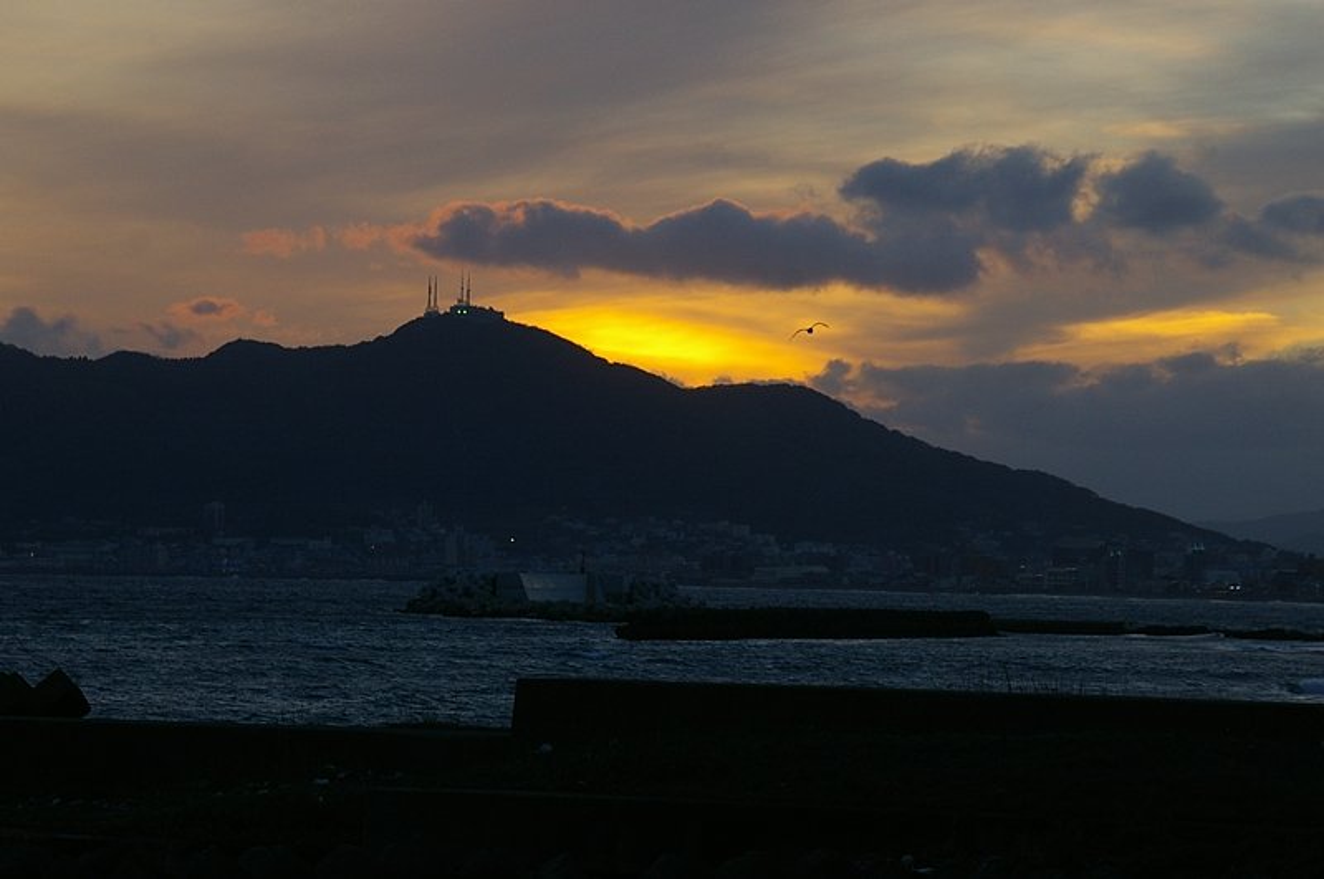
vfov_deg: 9.1
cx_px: 662
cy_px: 440
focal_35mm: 150
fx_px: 5509
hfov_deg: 13.7
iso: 400
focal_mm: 100
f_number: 8
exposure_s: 1/200
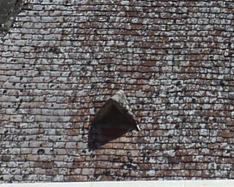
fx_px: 963
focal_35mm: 139
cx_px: 291
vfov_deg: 10.8
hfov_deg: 13.4
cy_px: -73
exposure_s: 1/500
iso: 80
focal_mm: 4.1
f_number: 5.6
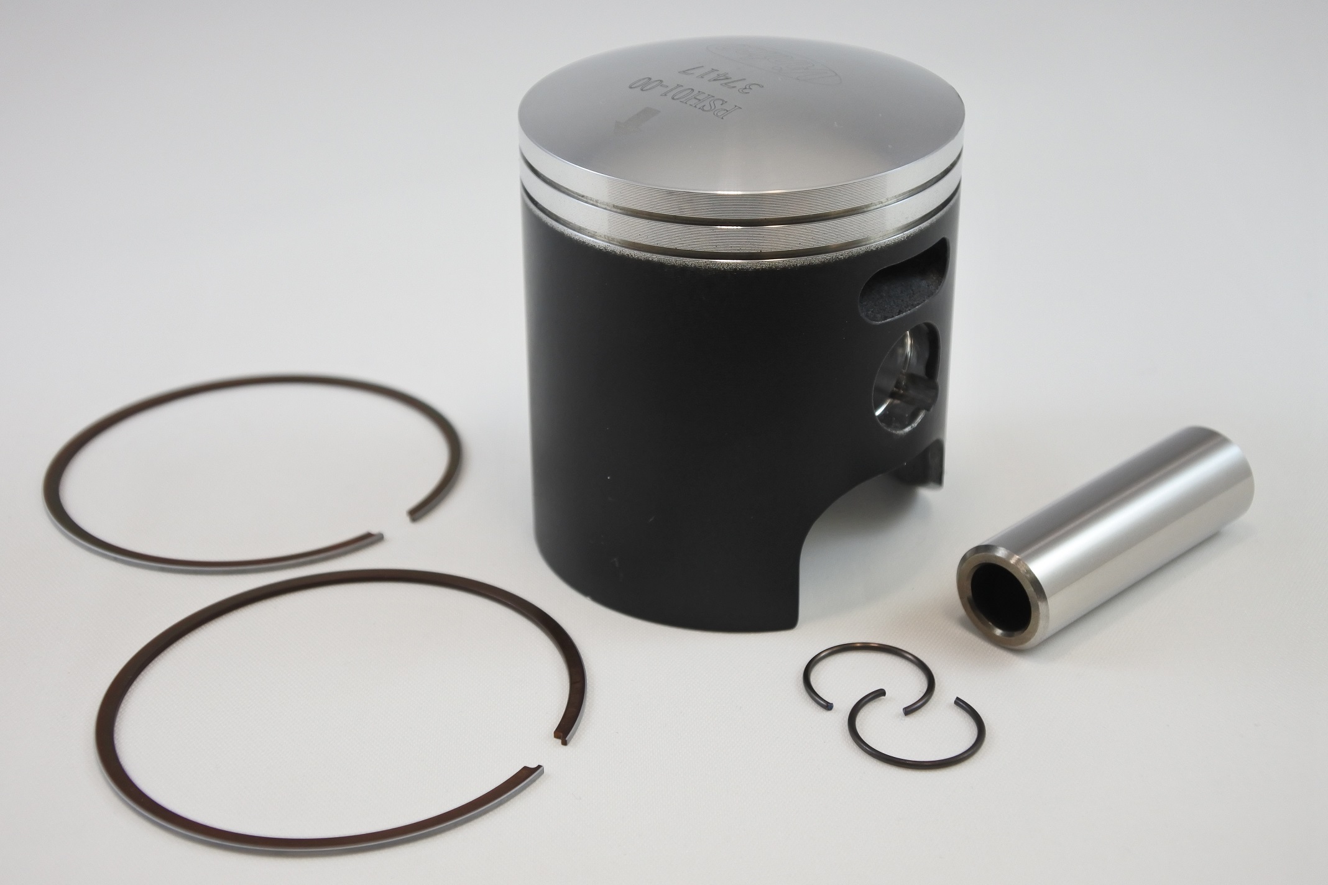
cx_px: 664
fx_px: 2103
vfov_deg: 23.8
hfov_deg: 35.1
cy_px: 442
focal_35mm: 57
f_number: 4.8
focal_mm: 21.4
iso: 400
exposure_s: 1/125
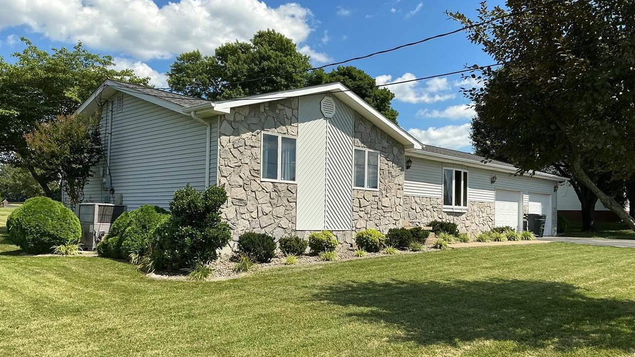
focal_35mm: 32
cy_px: 197
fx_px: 539
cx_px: 316
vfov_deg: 36.6
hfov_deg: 61.0
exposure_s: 1/2058
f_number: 1.8
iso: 25
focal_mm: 3
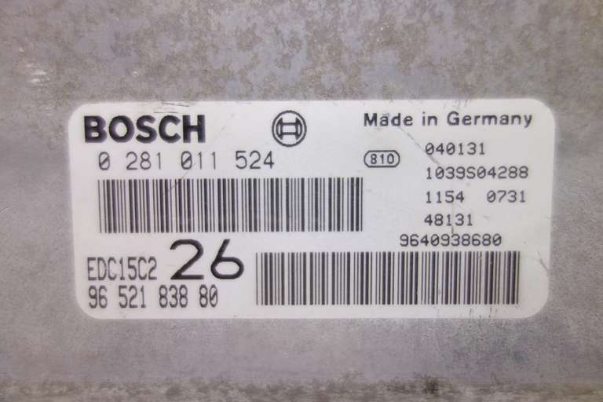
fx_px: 469
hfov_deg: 65.5
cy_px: 201
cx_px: 302
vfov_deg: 46.4
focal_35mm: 28
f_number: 1.8
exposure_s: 1/100
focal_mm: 10.4
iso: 125
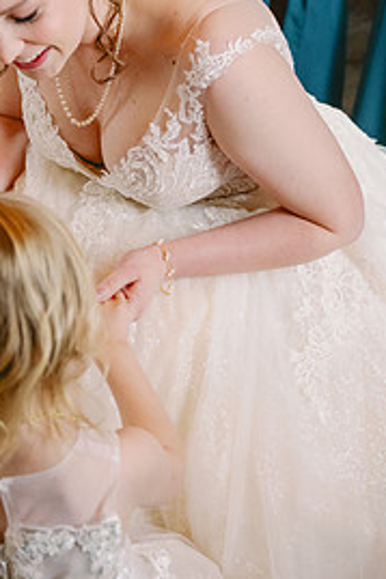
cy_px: 258
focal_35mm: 77
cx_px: 69
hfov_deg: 17.5
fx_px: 1240
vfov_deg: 26.3
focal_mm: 46
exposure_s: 1/200
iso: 3200
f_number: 3.5
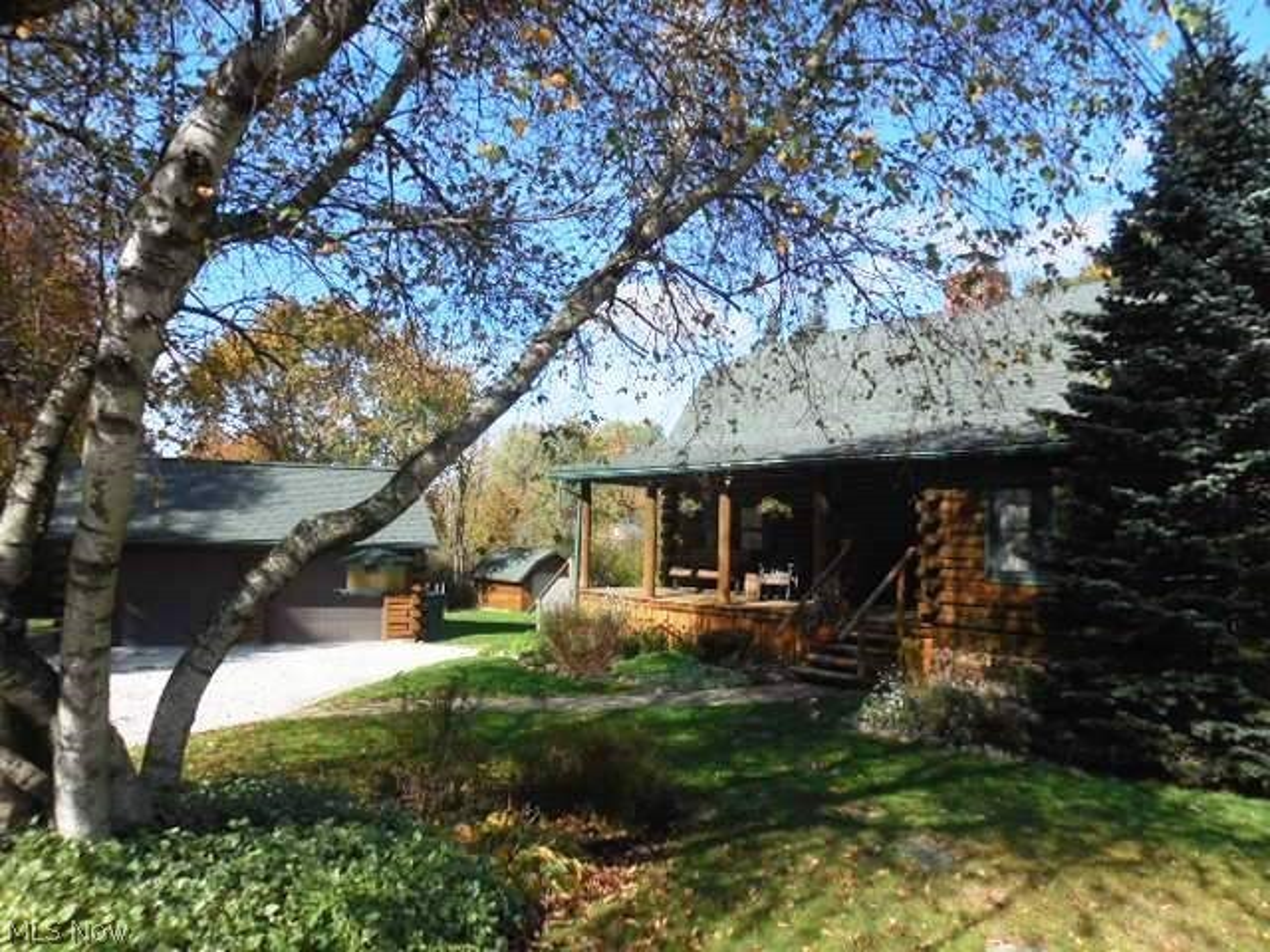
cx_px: 635
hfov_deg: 67.3
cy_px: 476
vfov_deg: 53.1
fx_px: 954
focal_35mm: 26
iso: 125
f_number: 3.5
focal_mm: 4.6
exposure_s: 1/1000
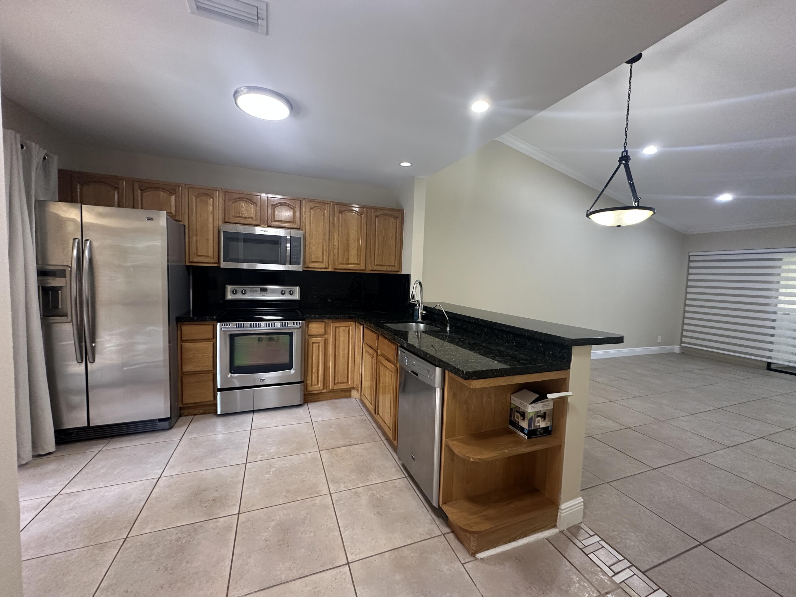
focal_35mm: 14
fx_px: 322
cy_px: 298
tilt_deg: -3.3
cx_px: 398
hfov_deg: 102.1
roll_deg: -1.8
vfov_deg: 85.7
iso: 250
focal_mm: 2.22
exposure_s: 1/60
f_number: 2.2
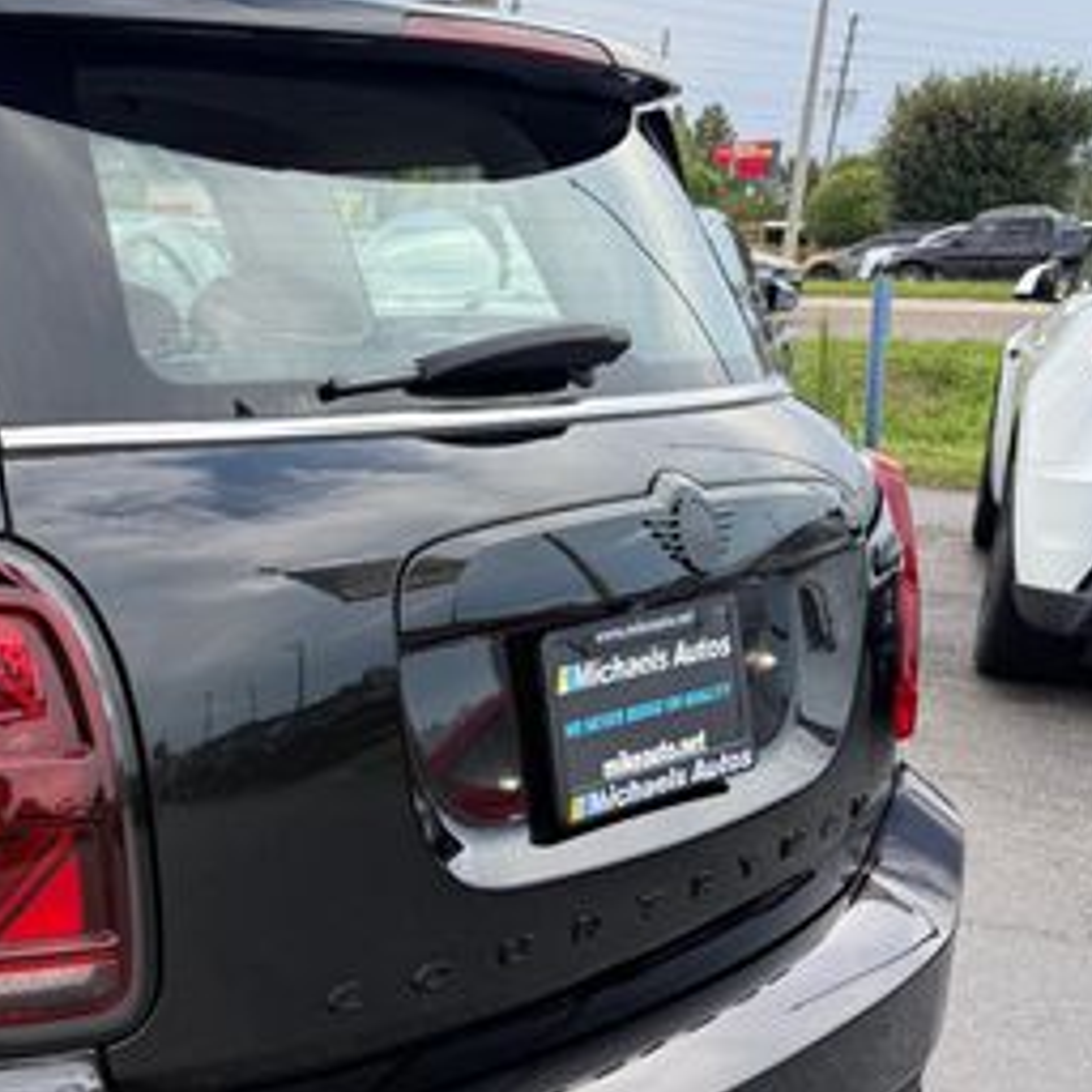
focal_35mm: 53
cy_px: 828
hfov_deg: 29.1
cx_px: -115
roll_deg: -0.7
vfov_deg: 31.6
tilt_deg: -16.5
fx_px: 1892
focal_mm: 6.76
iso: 80
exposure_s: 1/788
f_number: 1.78
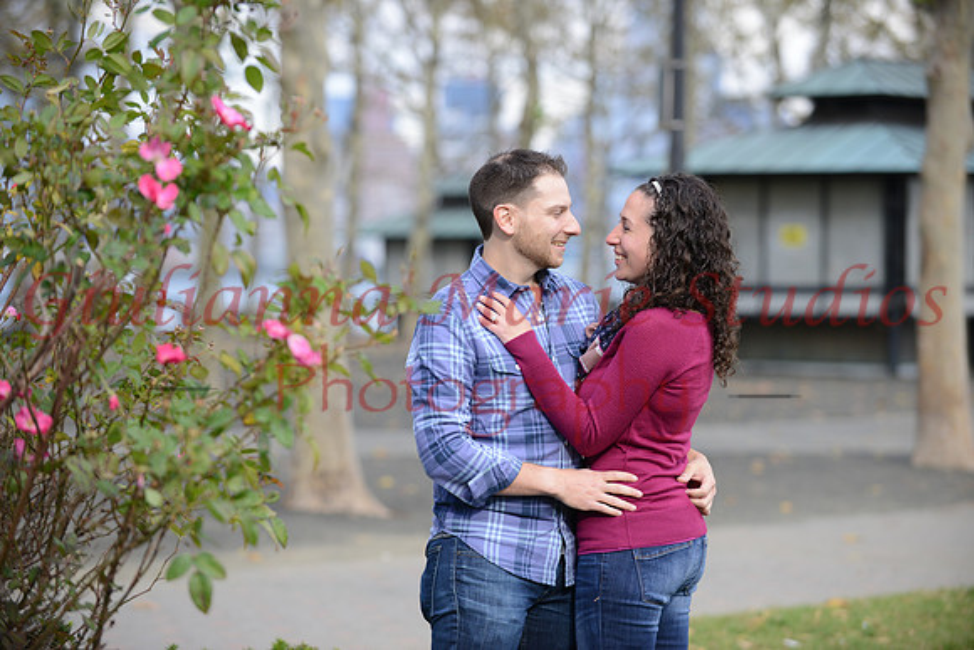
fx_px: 3653
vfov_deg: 10.2
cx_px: 487
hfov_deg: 15.2
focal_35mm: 135
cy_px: 325
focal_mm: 135
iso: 500
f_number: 4.5
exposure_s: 1/1000
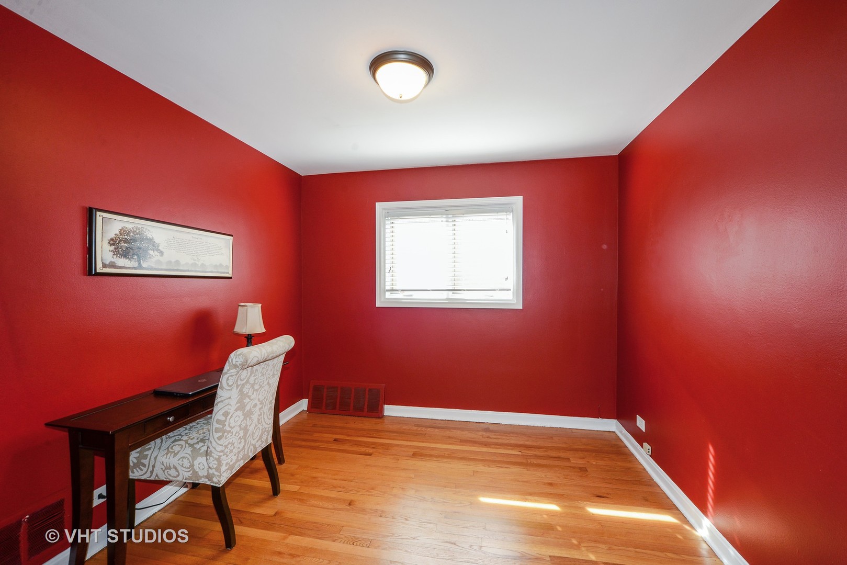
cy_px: 282
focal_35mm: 15
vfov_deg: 77.3
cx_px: 424
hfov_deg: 100.4
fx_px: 353
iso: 400
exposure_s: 1/10
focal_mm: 15
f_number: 8
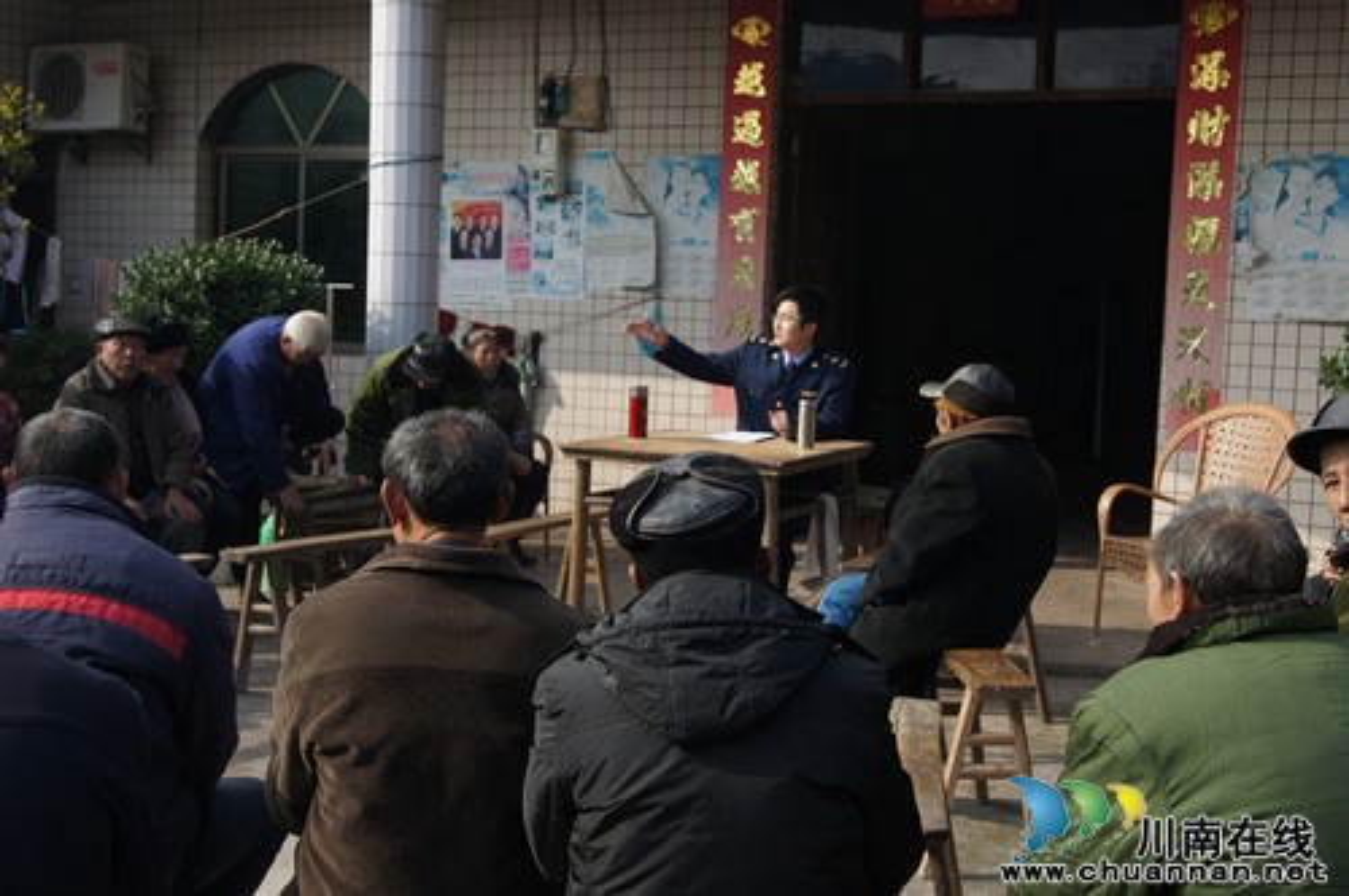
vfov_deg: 25.7
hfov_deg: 37.9
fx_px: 1965
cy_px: 448
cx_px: 674
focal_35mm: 52
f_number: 8
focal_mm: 35
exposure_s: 1/320
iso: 200
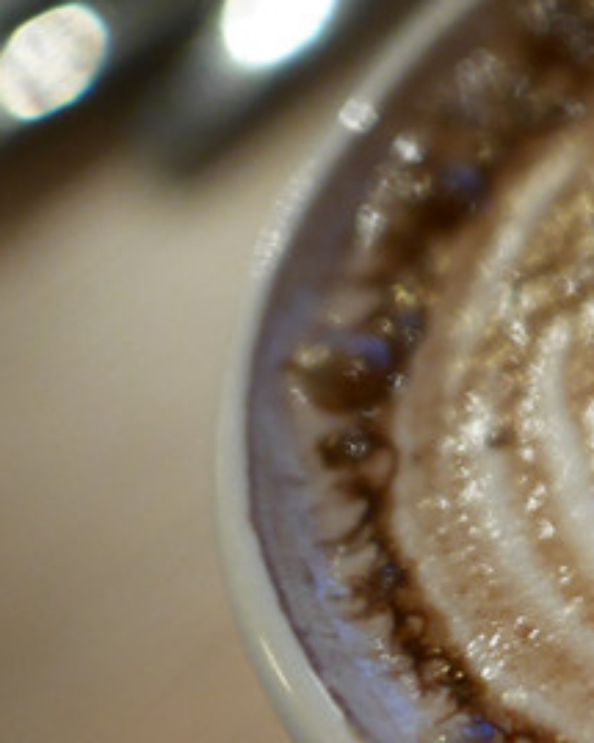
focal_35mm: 98
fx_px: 2155
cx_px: 1210
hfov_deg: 13.4
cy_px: 460
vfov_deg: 19.5
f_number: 1.7
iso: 800
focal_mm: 15
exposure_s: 1/60
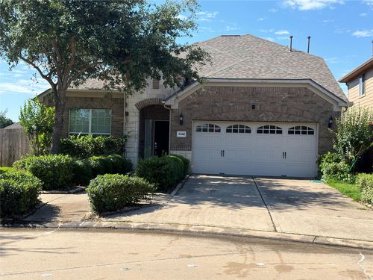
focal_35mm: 46
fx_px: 496
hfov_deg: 41.2
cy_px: 140
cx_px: 186
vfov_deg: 31.5
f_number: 1.78
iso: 64
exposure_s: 1/2660
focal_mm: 6.76
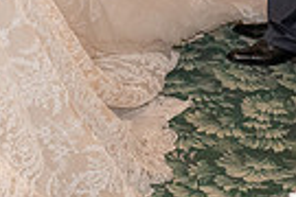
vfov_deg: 7.7
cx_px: -191
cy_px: -69
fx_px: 1447
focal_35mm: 176
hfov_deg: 11.1
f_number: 3.5
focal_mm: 25
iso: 1600
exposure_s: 1/125
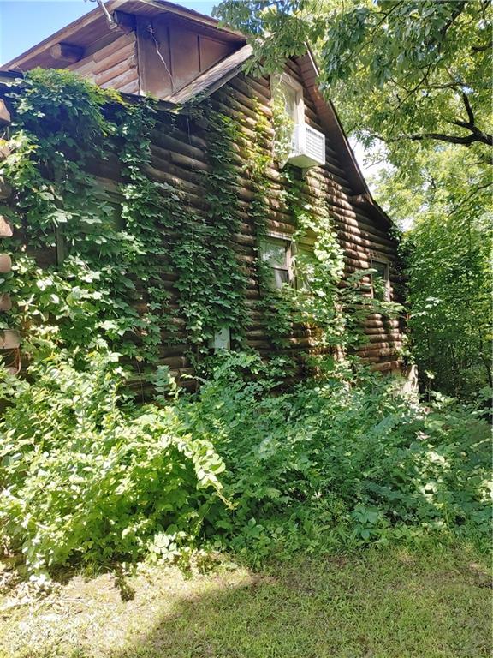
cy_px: 329
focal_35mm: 26
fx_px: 494
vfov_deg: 67.3
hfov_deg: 53.1
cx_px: 246
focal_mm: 4.36
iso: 50
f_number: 1.8
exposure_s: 1/356
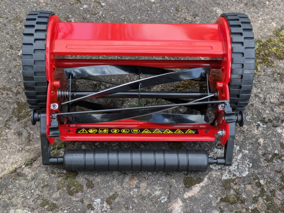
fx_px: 419
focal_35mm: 51
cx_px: 142
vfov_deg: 28.6
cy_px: 106
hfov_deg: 37.5
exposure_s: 1/480
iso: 44
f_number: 1.89
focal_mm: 5.43
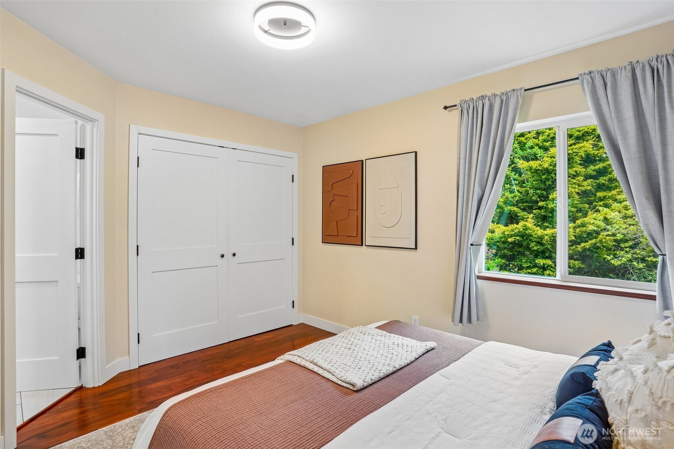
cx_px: 337
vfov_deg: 70.4
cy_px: 224
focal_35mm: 17
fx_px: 318
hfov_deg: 93.3
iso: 400
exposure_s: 1/10
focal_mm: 17
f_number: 8
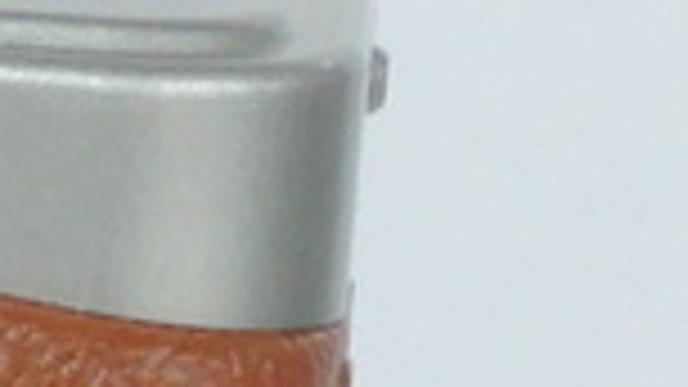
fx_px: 7770
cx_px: -1169
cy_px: 1125
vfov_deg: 2.8
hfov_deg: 4.9
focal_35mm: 426
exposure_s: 1/25
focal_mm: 10.7
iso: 800
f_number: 8
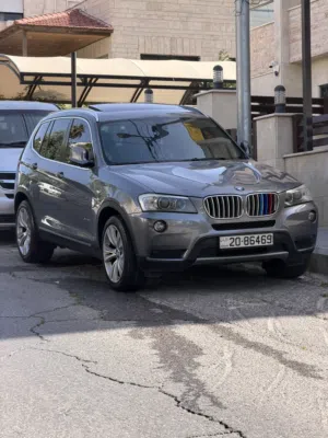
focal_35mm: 100
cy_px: 219
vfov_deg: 19.6
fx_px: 1263
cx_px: 164
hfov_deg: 14.8
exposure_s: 1/455
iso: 50
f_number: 2.8
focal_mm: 16.89
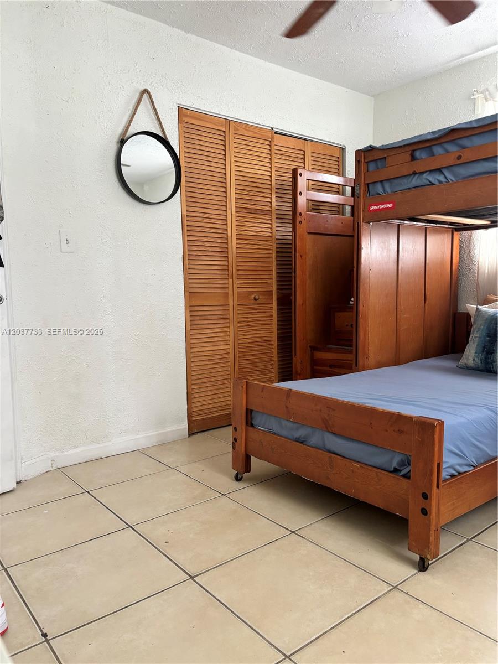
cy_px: 332
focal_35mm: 26
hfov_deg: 53.1
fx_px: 499
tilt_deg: -5.5
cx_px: 249
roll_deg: +0.9
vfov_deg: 67.3
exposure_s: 1/60
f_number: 1.6
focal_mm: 5.96
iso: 160
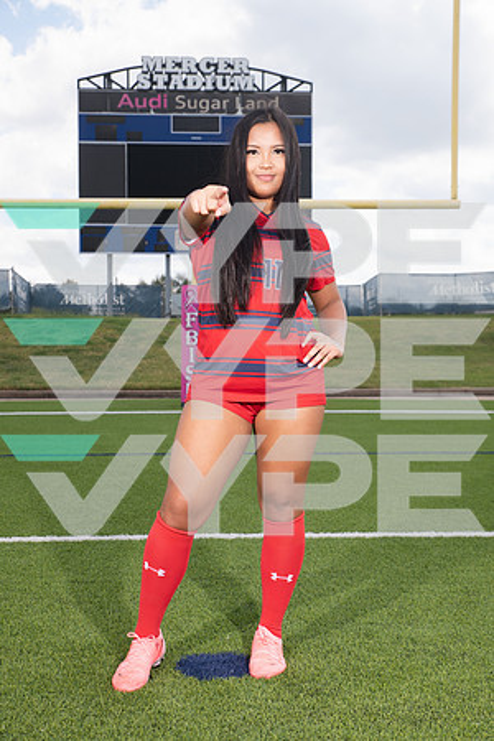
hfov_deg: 28.1
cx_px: 247
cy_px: 370
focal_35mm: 48
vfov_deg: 41.1
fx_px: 988
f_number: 7.1
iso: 125
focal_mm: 48
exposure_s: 1/320
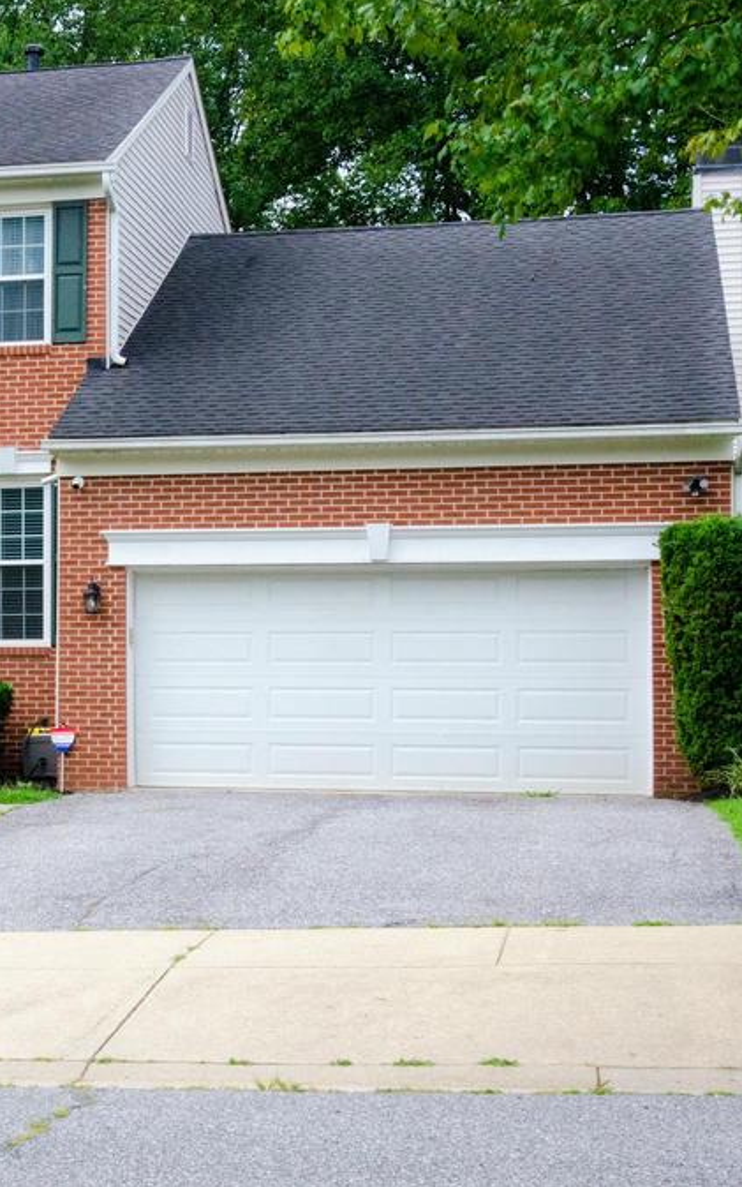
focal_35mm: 65
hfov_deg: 19.4
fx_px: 2102
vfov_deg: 31.5
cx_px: -16
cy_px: 593
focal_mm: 28
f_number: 16
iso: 1250
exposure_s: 1/500
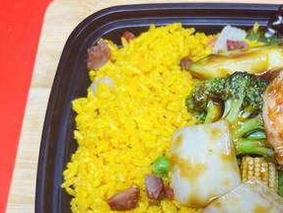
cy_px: 168
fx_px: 434
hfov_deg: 33.2
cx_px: 280
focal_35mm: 53
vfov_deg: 27.1
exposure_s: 1/60
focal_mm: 5.7
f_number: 1.5
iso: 80
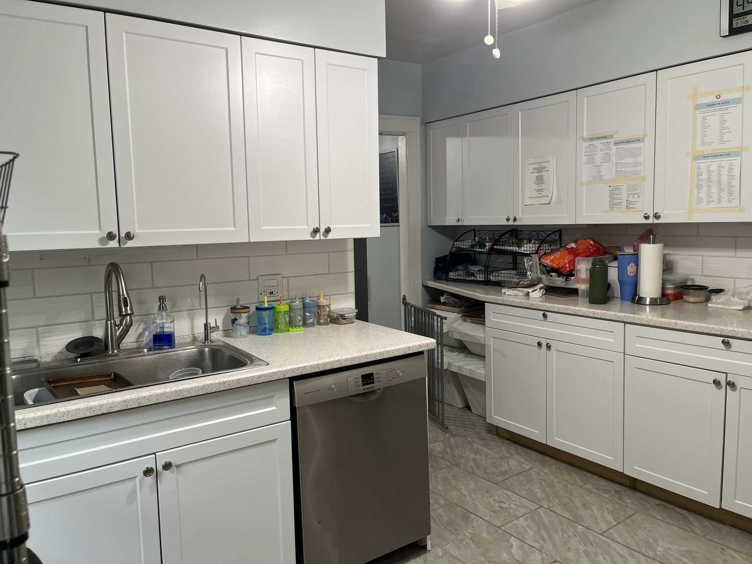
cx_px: 376
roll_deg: +1.6
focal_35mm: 26
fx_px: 565
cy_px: 282
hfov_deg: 67.3
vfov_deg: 53.1
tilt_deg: -6.6
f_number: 1.6
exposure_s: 1/60
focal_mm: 5.1
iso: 64
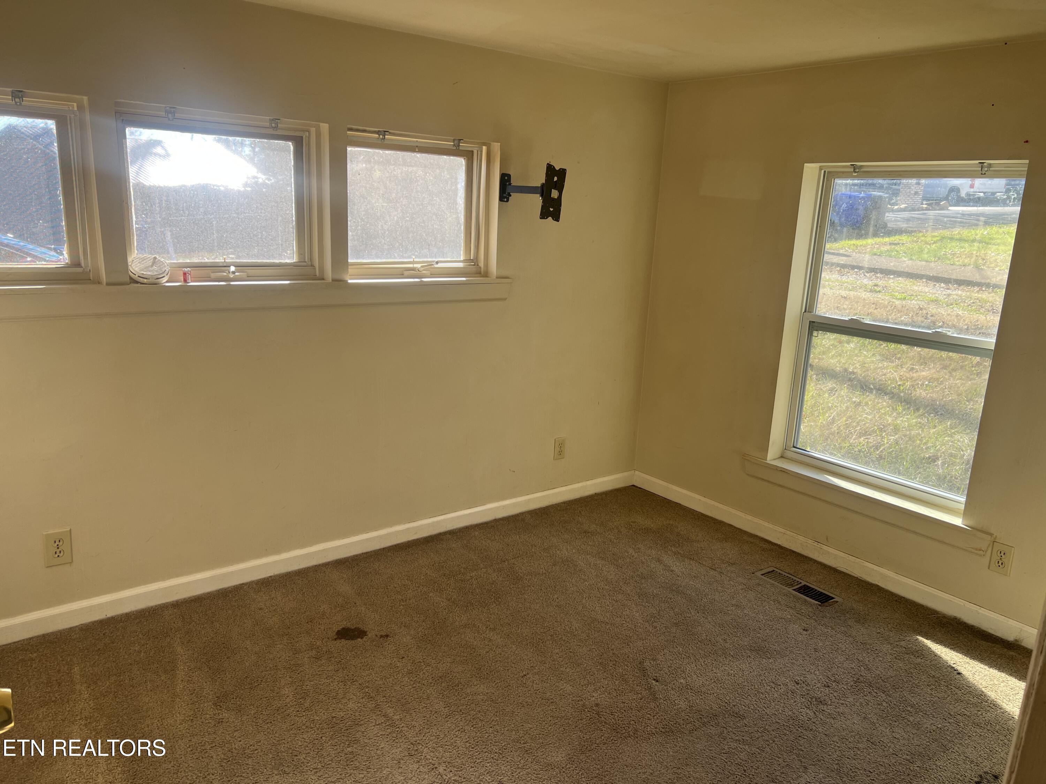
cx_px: 523
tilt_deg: -14.8
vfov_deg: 53.1
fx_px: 786
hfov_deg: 67.3
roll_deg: -1.9
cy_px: 392
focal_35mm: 26
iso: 50
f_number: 1.5
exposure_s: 1/353
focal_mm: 5.7
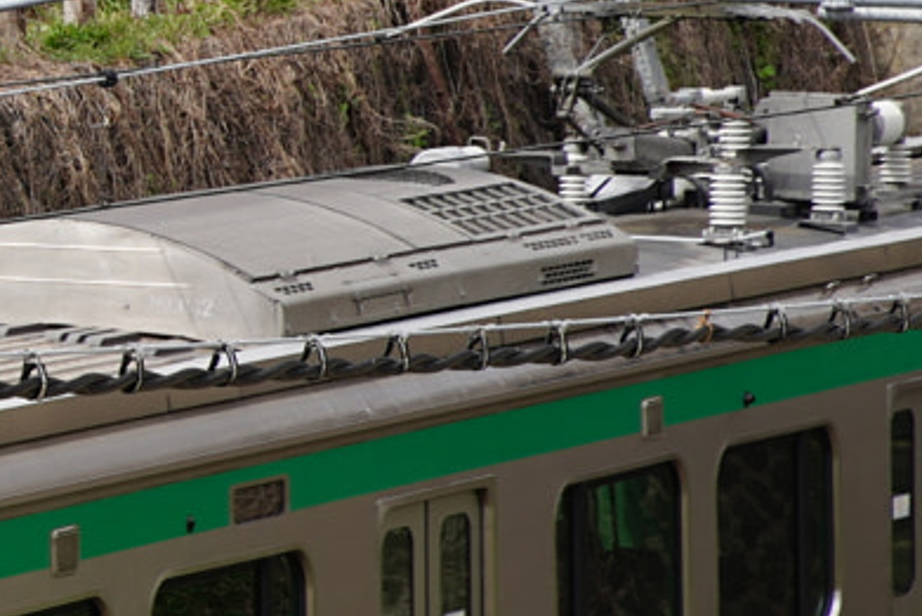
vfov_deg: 3.9
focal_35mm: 351
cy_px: -20
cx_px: -776
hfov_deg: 5.8
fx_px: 8992
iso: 100
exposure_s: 1/250
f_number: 7.1
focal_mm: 67
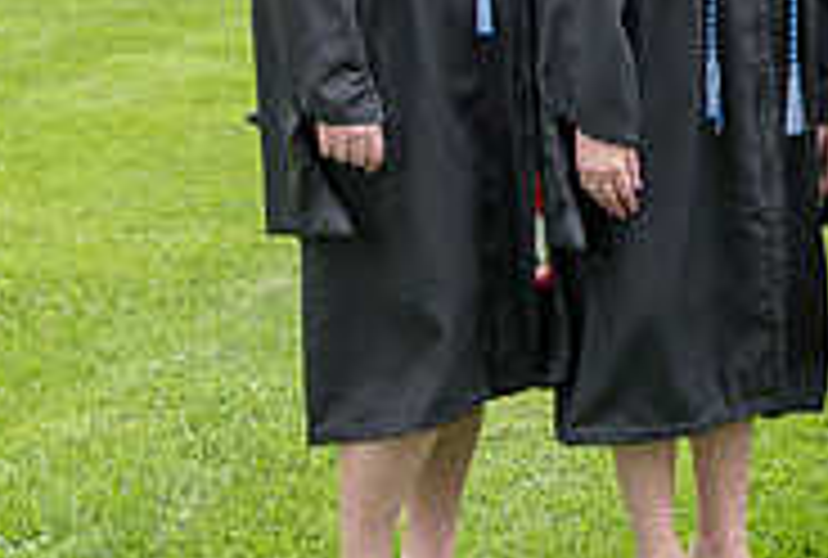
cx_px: 1250
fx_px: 3161
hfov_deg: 14.0
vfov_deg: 10.0
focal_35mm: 137
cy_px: -30
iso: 250
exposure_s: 1/100
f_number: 5.6
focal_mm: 38
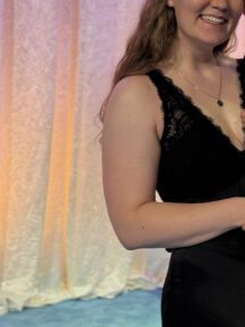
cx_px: 356
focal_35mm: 86
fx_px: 813
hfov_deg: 15.9
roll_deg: -0.9
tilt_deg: +0.7
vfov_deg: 22.5
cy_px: 75
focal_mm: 6.76
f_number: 1.78
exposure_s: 1/203
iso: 100
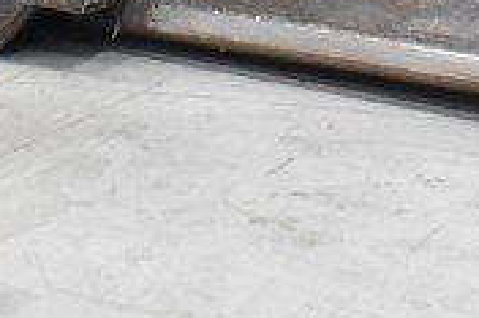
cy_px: -606
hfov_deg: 8.1
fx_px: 3395
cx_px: 340
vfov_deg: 5.1
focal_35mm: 255
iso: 1600
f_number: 5
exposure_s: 1/30
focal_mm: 25
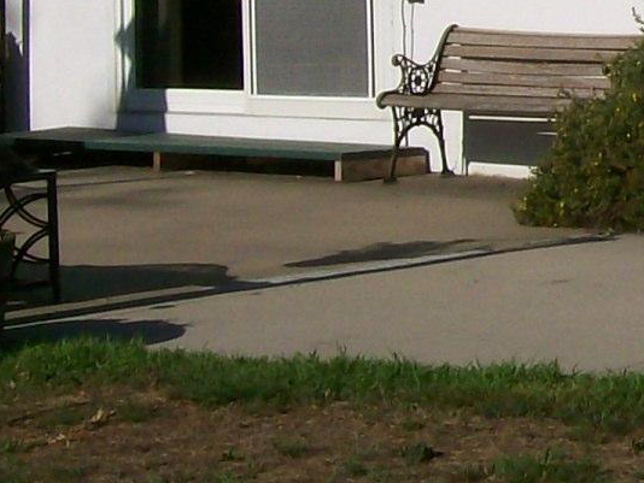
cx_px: 942
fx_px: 3611
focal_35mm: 194
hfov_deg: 9.9
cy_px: -182
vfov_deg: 7.6
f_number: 5.4
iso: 80
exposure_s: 1/1250
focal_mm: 7.6
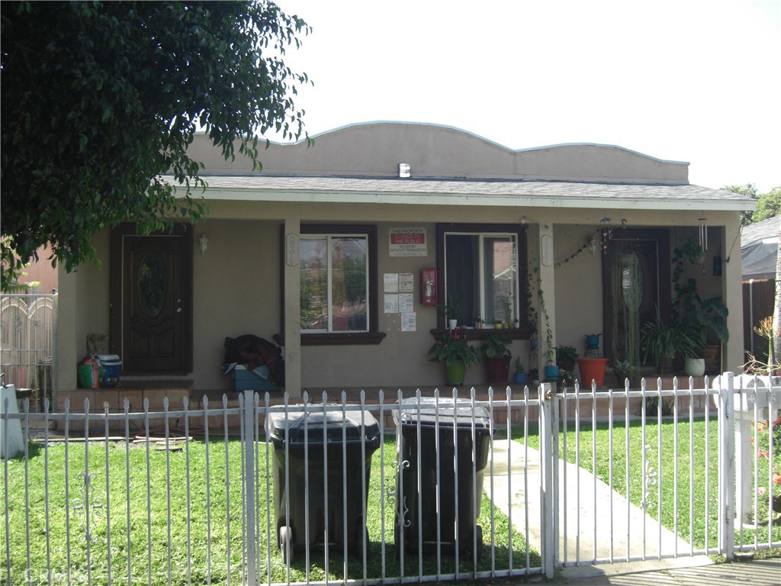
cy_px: 293
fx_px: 857
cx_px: 390
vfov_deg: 37.7
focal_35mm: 38
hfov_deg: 49.0
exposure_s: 1/400
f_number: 2.8
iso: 80
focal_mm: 7.9
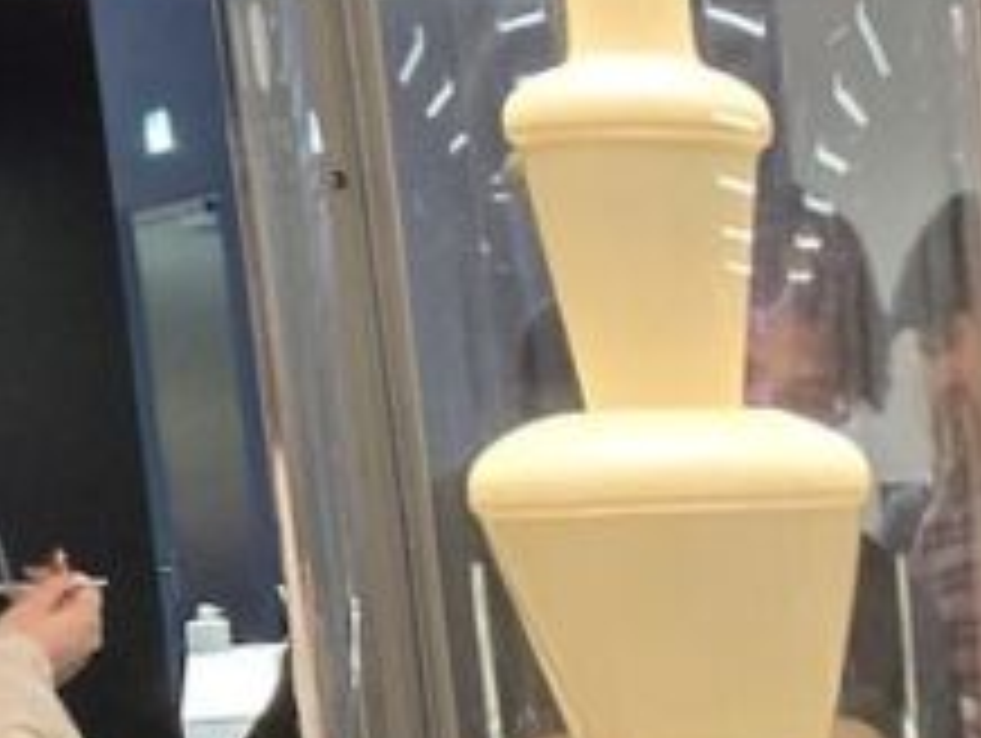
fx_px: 3064
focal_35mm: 108
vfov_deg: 13.5
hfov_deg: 15.2
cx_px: 1863
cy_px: 801
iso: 640
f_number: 1.8
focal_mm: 5.4
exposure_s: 1/100
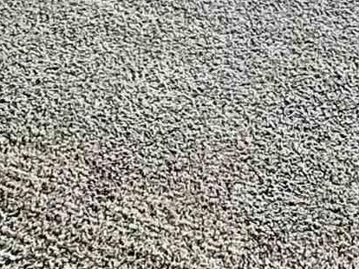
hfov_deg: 17.1
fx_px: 1078
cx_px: 543
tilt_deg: -13.8
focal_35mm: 104
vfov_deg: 11.3
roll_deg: -1.3
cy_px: -415
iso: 64
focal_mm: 2.22
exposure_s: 1/120
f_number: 2.2
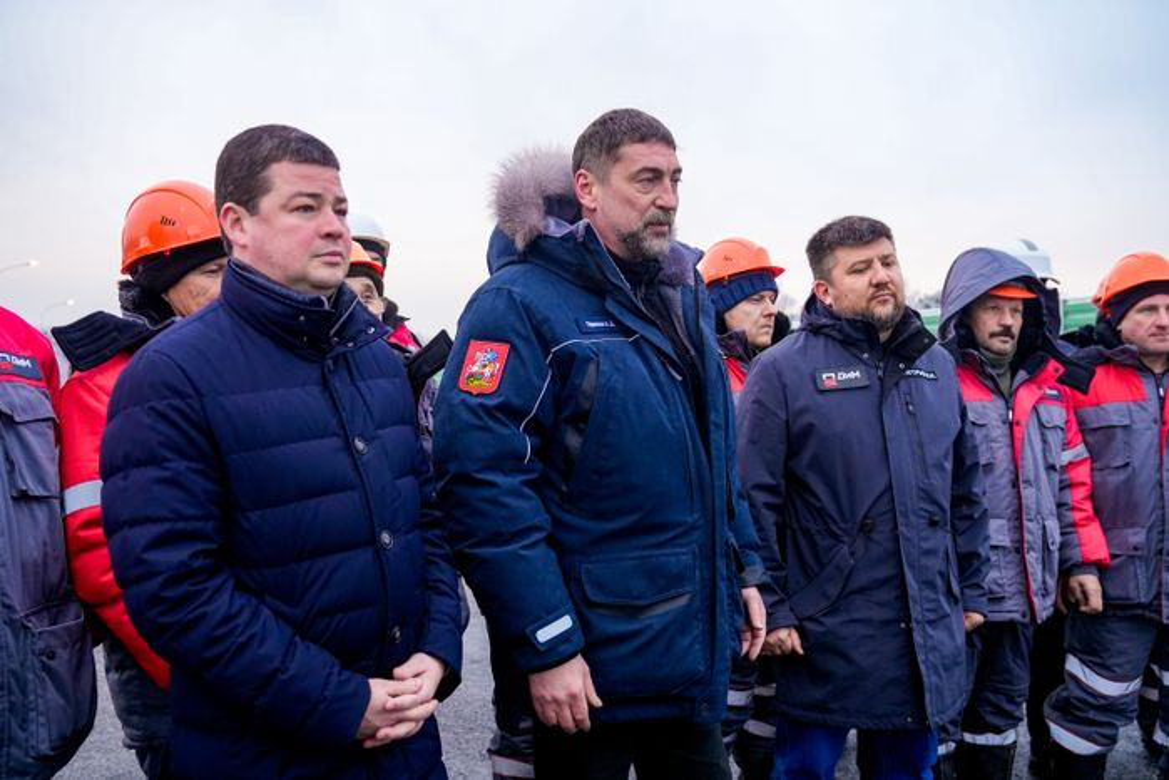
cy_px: 390
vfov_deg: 40.0
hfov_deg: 57.2
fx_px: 1071
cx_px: 584
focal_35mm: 33
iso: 1000
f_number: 4.5
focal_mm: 33
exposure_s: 1/320
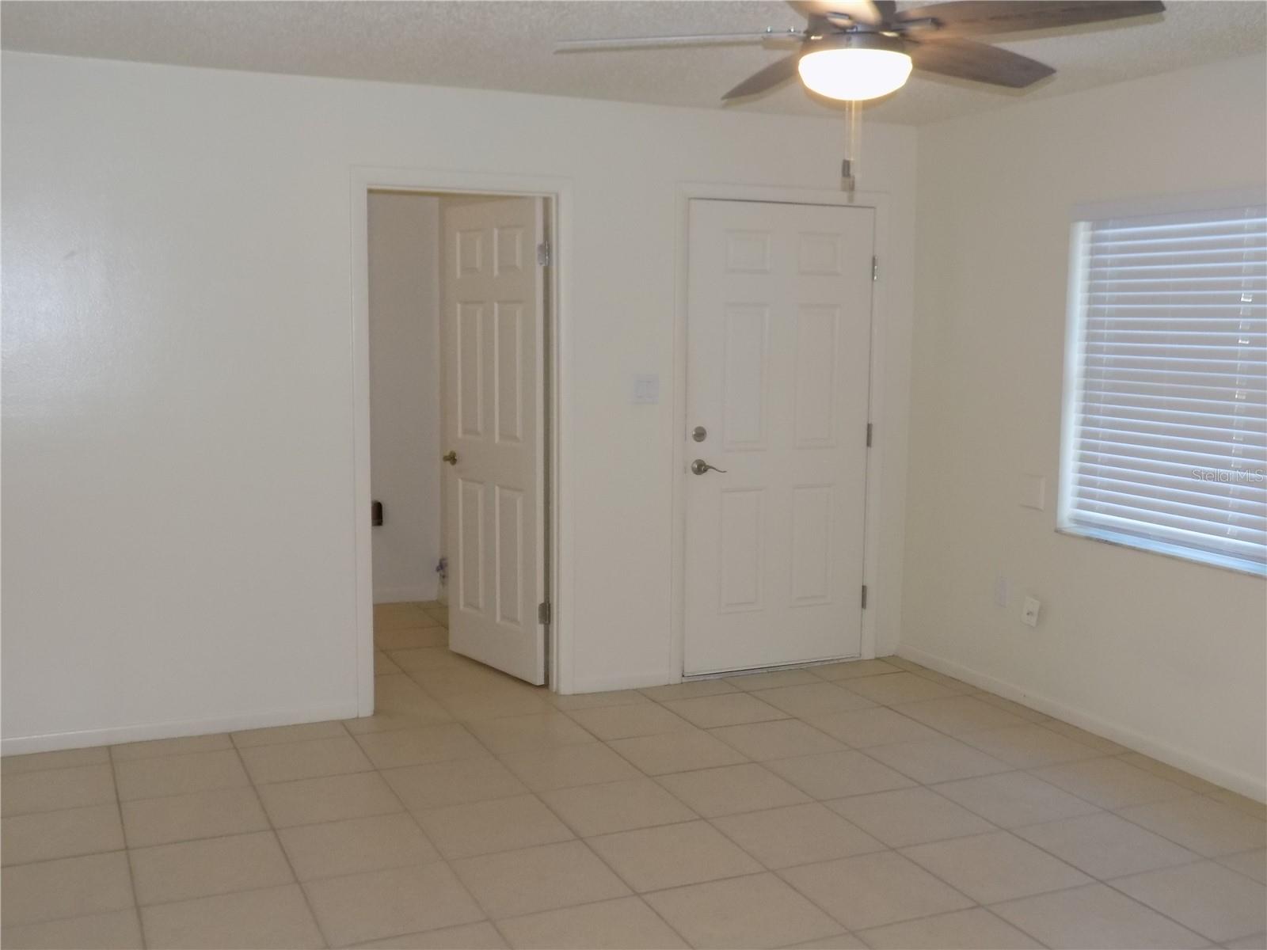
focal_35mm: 34
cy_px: 475
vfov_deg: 41.8
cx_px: 634
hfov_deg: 54.0
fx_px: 1244
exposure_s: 1/30
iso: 200
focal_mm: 6.1
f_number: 3.4
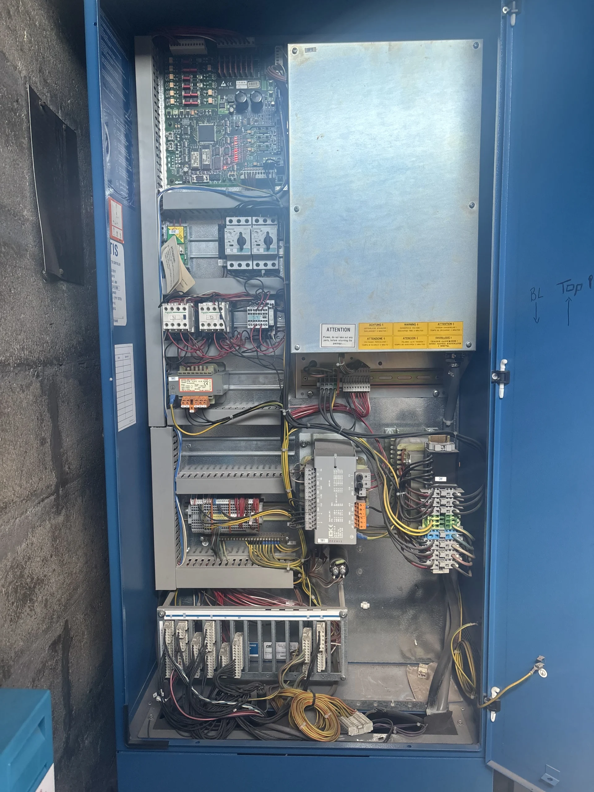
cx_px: 297
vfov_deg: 67.3
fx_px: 595
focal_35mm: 26
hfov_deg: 53.1
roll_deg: +0.0
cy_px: 396
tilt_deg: -6.3
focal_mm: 5.96
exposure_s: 1/121
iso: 125
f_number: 1.6
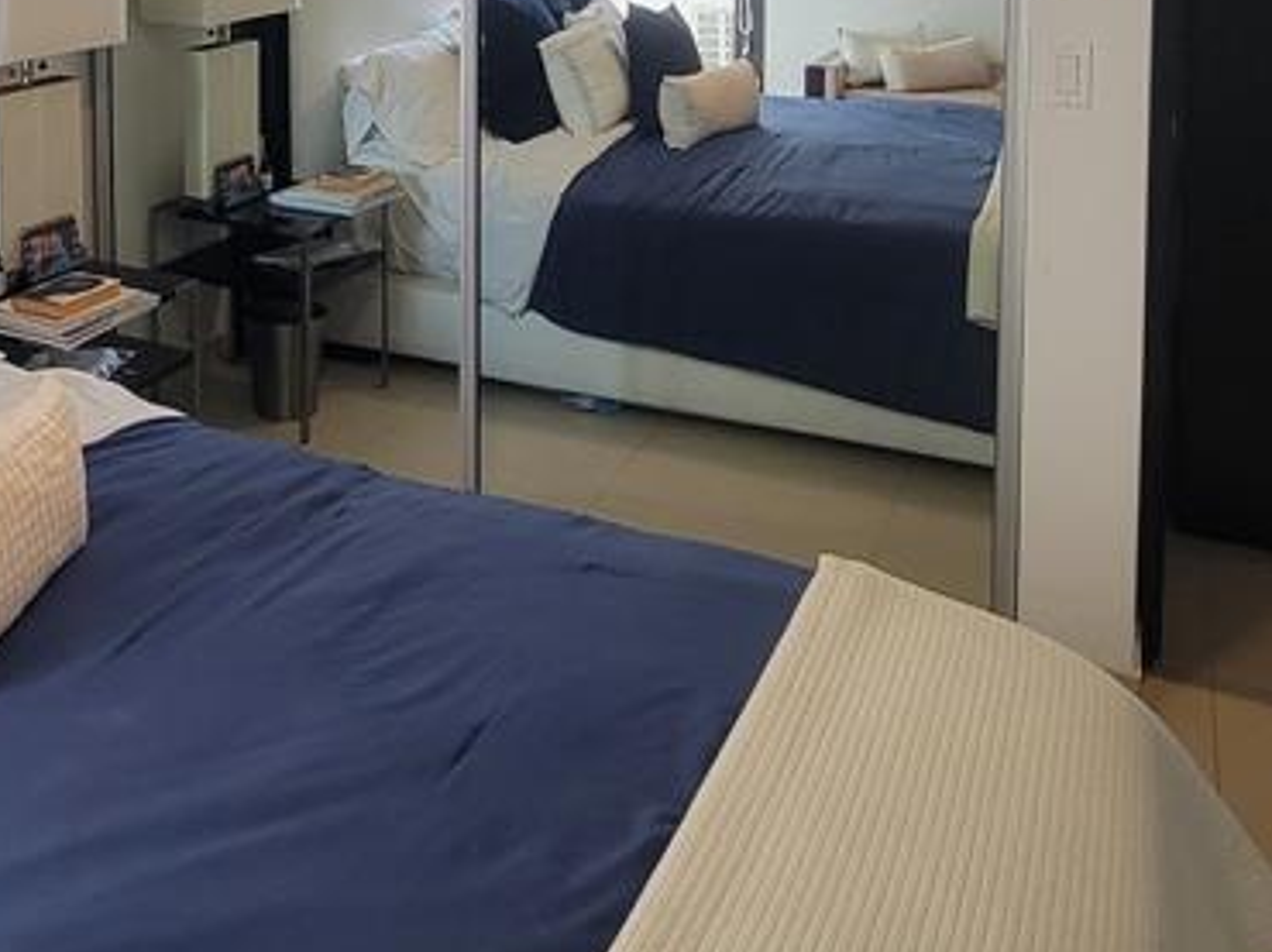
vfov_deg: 34.9
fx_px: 1322
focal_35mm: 36
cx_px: 285
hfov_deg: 48.9
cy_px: -55
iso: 200
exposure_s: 1/60
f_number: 2.2
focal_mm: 2.2
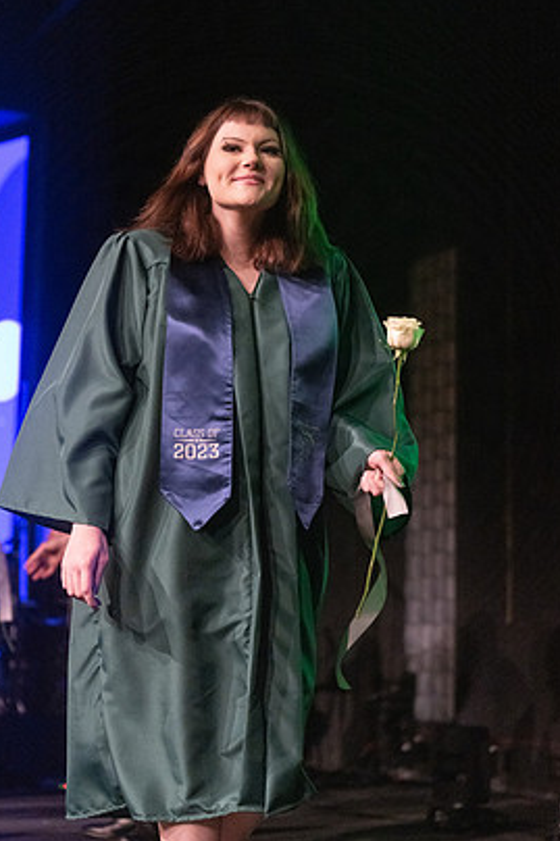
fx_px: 1821
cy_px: 379
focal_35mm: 78
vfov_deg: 26.0
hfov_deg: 17.5
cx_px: 266
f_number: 2.8
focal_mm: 70
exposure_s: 1/1000
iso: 16000
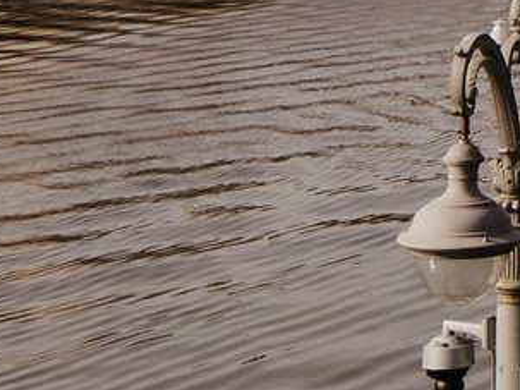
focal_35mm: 195
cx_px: 1210
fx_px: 2928
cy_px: -410
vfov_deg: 7.3
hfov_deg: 9.2
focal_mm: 24
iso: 100
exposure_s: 1/500
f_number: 4
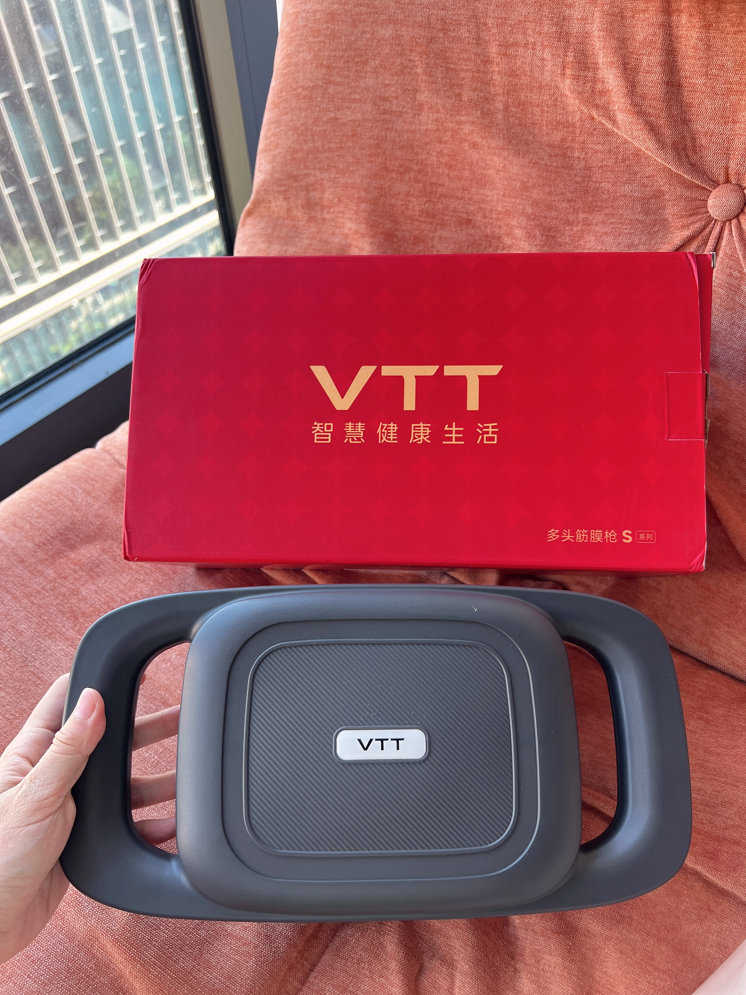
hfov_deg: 53.1
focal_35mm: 26
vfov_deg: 67.3
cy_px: 498
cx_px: 373
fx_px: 747
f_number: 1.5
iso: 80
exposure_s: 1/121
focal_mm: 5.7
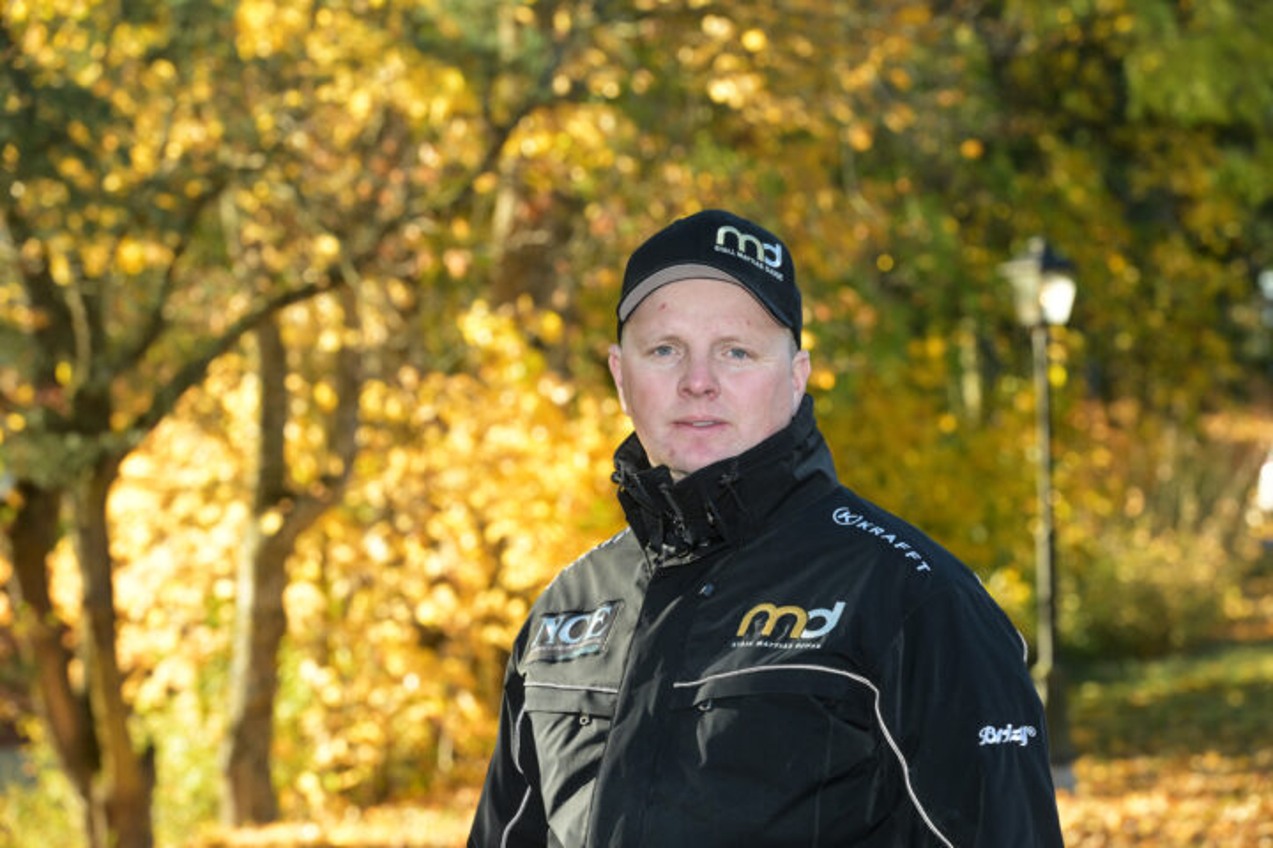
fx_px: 5481
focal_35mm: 155
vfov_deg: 8.9
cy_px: 424
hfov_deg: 13.2
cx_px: 636
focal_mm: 155
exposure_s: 1/200
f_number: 9
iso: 500
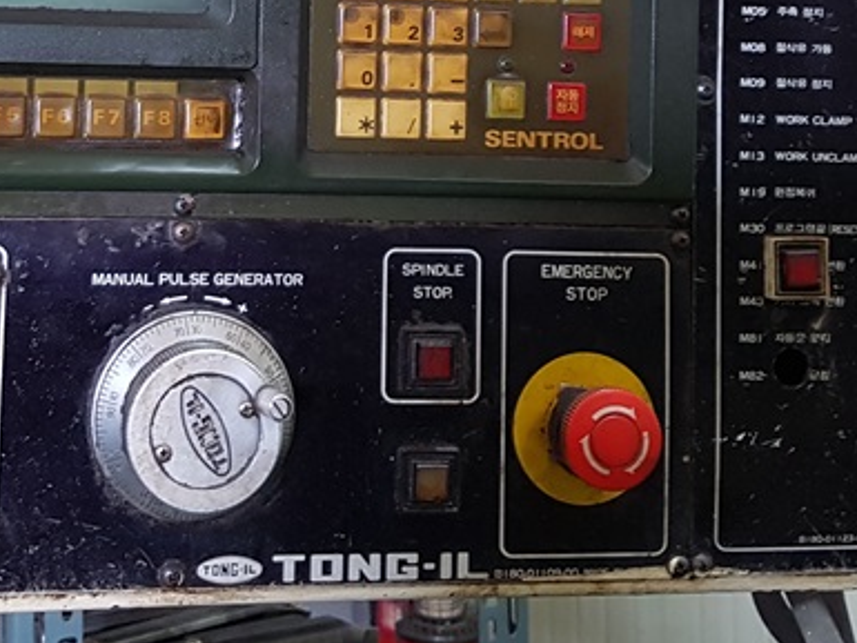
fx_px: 1337
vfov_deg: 26.0
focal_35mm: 54
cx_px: 236
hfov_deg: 34.9
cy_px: 36
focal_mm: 4.2
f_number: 1.7
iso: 160
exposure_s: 1/24
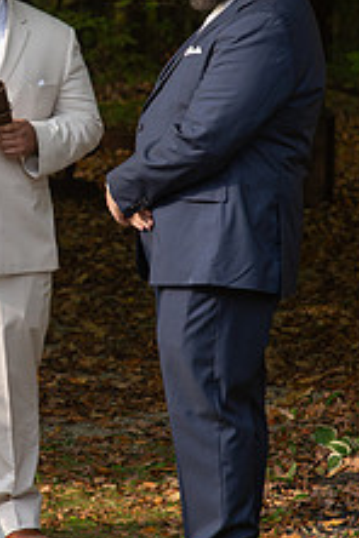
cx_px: 10
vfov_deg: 8.8
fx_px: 3500
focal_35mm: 234
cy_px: 227
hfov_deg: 5.9
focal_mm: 85
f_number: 5
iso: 640
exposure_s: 1/640
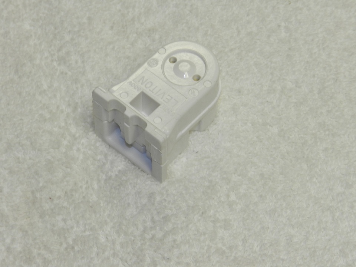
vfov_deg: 11.4
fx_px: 1337
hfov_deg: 15.2
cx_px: 178
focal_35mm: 130
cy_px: 134
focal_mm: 23.1
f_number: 5
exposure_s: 1/30
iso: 200
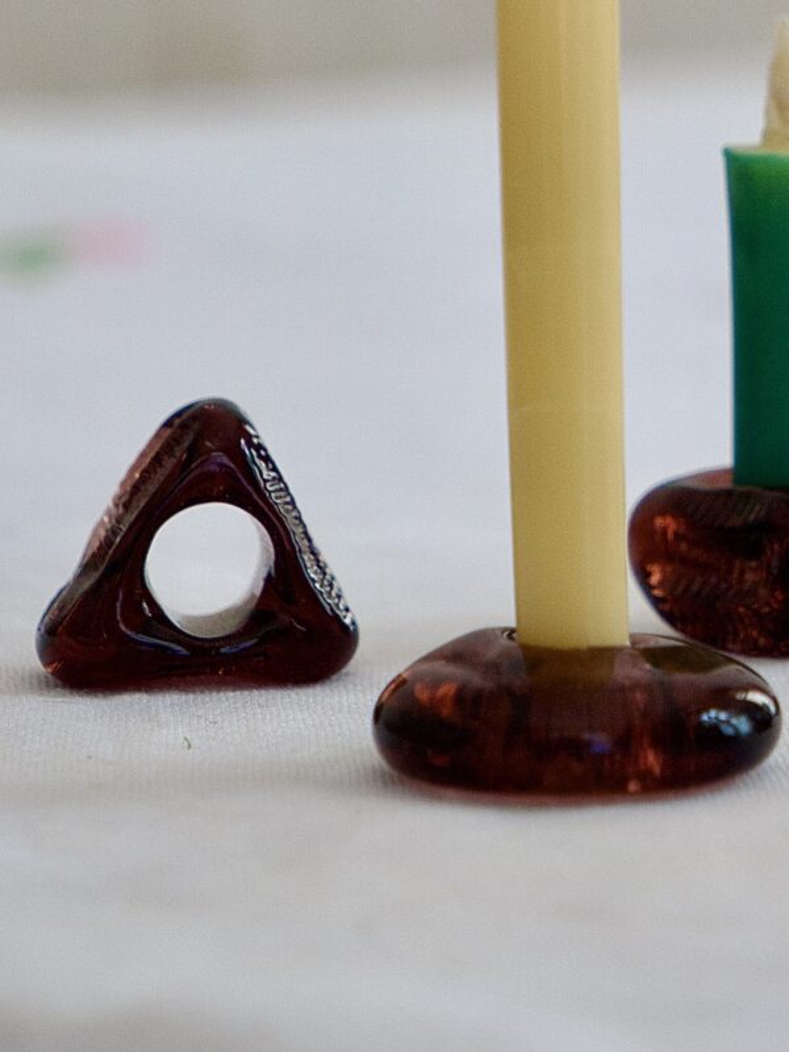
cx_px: 394
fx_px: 3647
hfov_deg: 12.3
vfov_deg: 16.4
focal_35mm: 120
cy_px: 526
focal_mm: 60
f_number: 4
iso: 200
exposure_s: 1/200
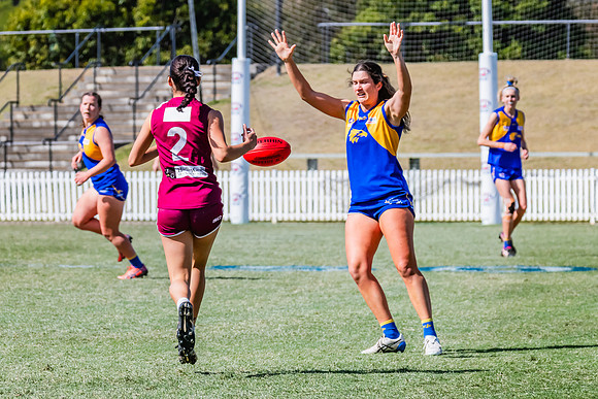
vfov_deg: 3.7
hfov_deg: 5.5
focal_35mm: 376
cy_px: 136
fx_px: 6246
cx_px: 173
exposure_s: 1/1600
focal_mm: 220
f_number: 10
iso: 800
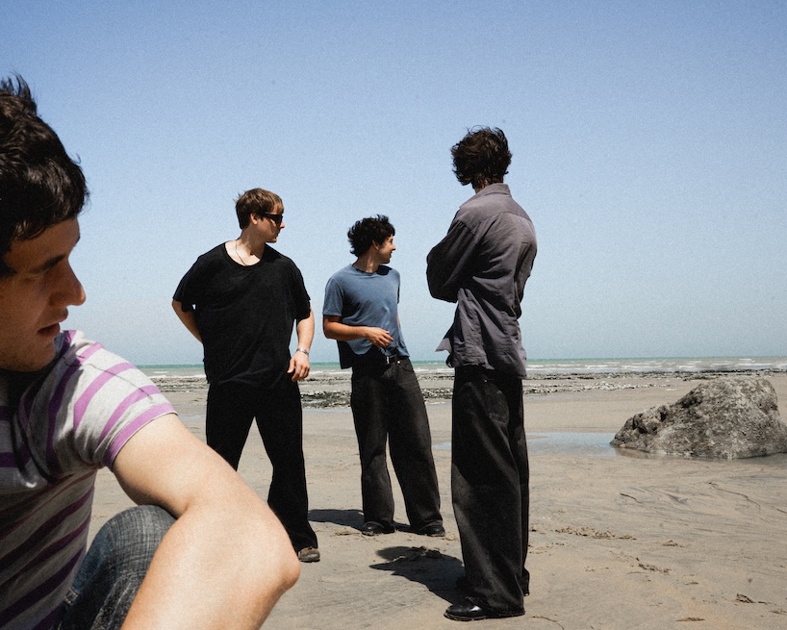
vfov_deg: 38.2
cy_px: 317
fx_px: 909
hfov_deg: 46.5
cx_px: 308
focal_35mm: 39
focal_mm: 34
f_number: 20
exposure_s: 1/320
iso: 500
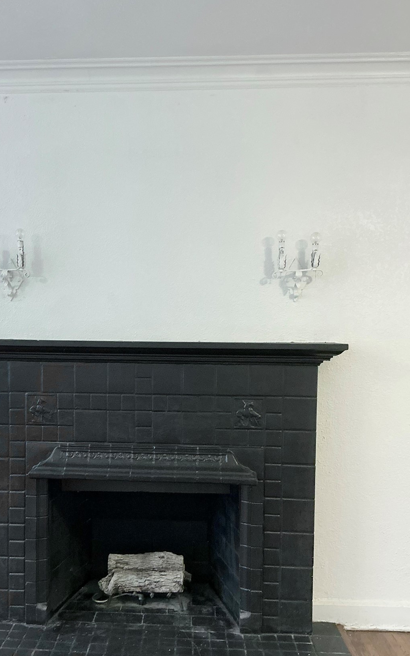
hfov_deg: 35.1
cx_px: 148
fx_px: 643
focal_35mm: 36
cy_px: 375
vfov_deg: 53.8
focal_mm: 3
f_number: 1.8
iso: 125
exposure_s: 1/50
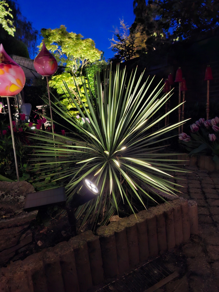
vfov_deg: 73.9
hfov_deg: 58.9
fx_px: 194
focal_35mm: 23
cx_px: 110
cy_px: 146
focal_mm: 5.54
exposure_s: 1/6
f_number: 1.8
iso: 2000
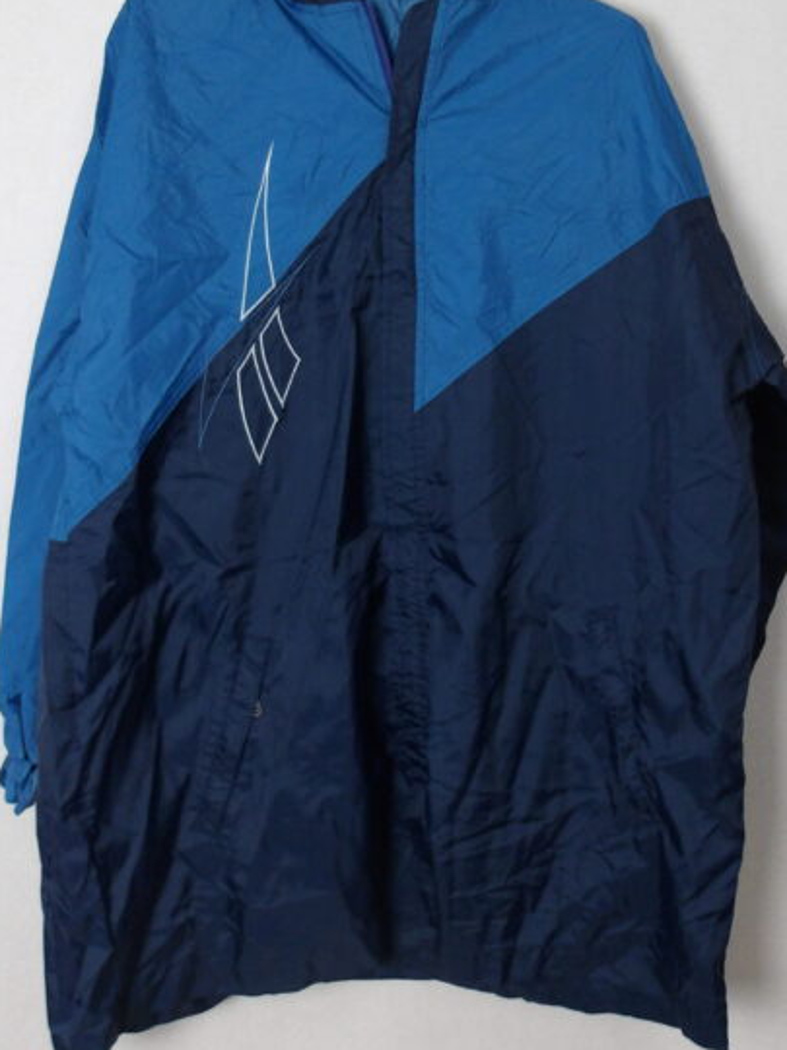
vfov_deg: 46.3
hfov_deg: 35.9
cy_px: 385
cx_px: 422
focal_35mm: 40
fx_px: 1213
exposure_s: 1/60
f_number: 3
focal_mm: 4.9
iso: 398
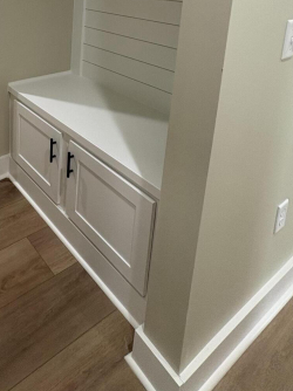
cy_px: 23
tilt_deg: -9.6
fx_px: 316
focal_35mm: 28
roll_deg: -0.9
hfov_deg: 43.1
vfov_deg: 53.5
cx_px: 4
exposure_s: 1/60
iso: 160
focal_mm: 2.22
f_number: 2.2
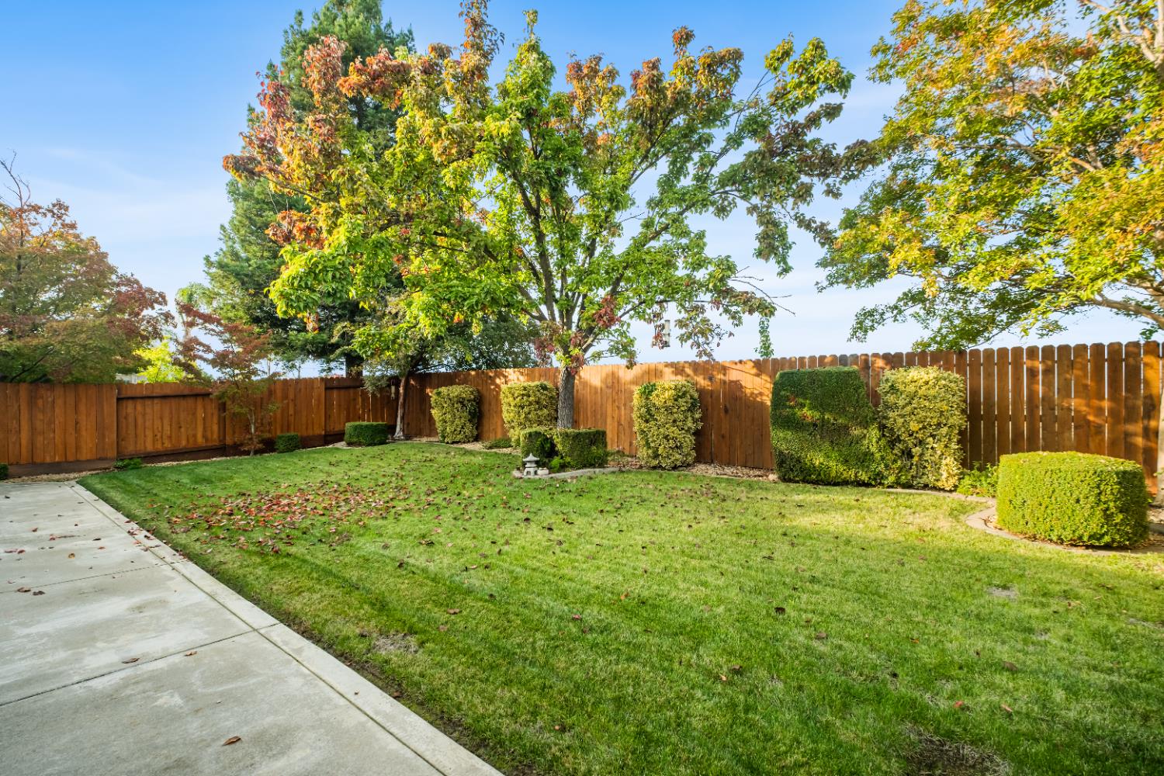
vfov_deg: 77.3
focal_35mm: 15
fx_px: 485
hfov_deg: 100.4
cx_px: 582
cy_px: 388
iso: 160
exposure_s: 1/150
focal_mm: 10
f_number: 5
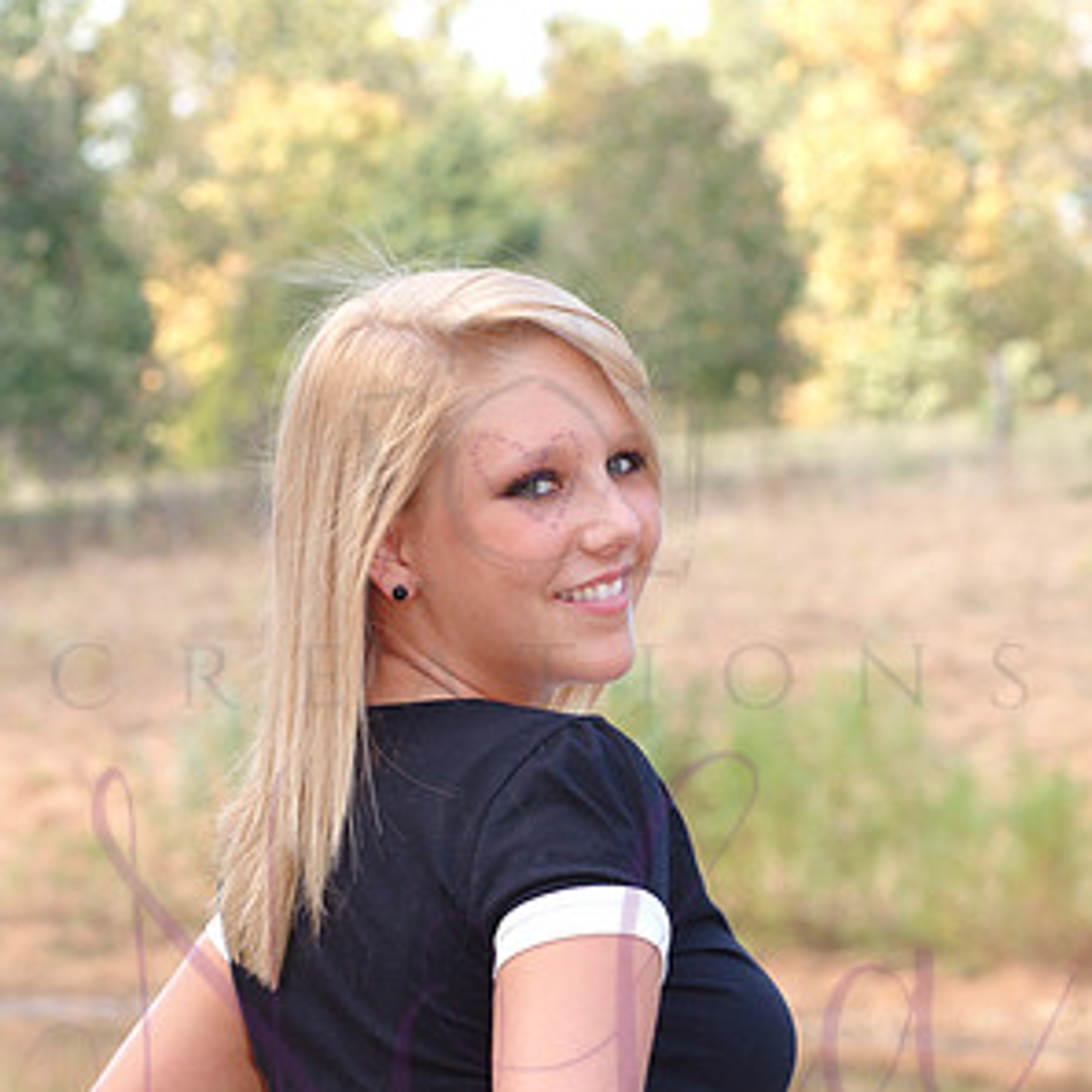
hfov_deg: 11.4
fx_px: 5448
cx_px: 542
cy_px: 805
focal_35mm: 153
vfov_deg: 11.4
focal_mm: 79
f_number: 6.7
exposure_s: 1/125
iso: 400
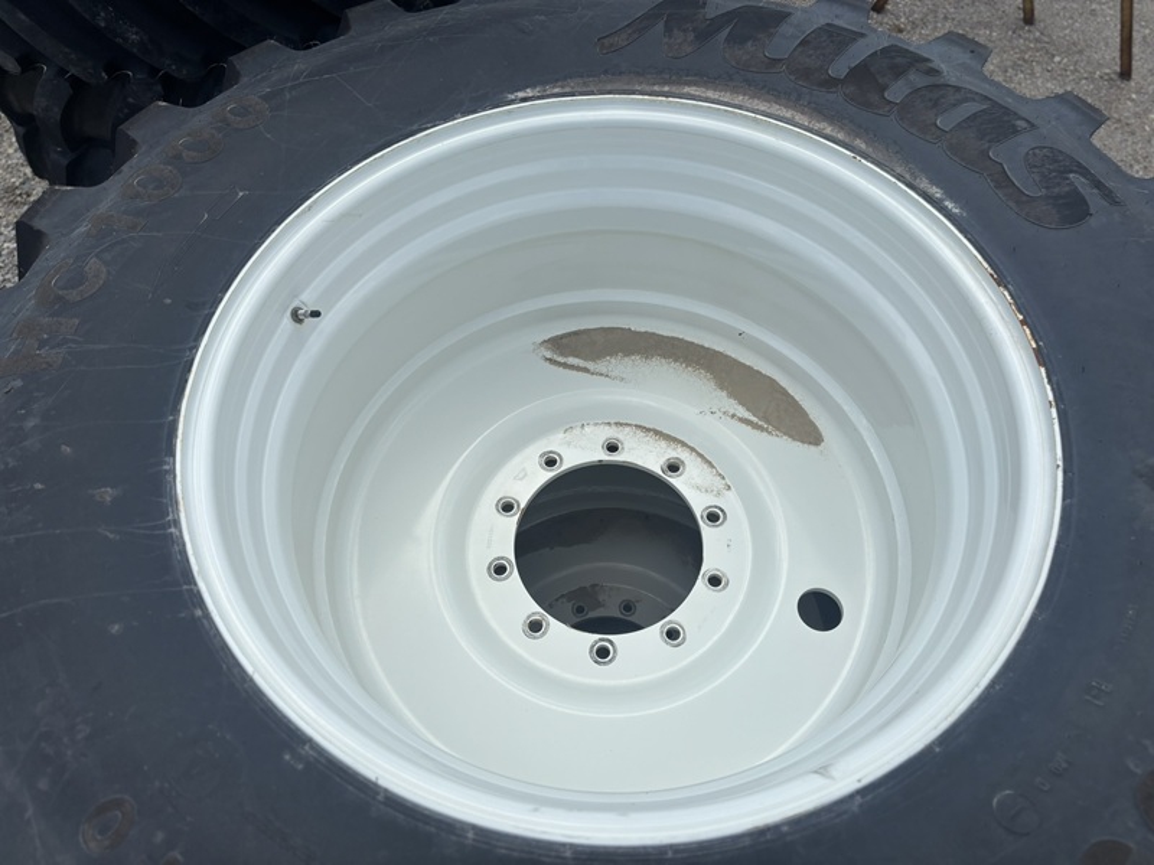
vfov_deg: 53.1
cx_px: 577
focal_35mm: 26
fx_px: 867
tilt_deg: -60.6
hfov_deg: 67.3
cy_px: 432
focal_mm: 5.96
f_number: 1.6
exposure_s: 1/3937
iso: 50
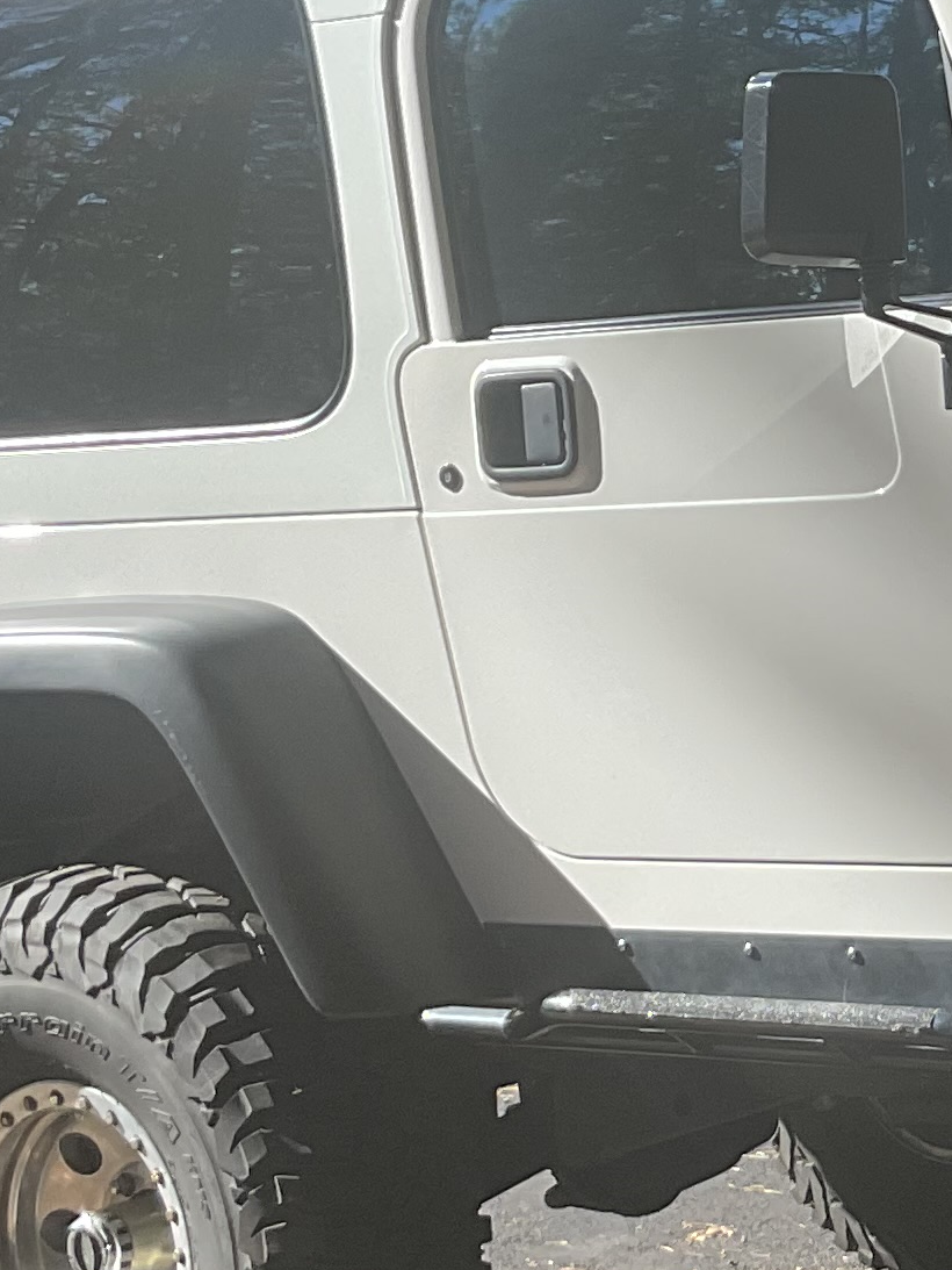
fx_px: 3923
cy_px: 623
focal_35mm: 107
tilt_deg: -5.1
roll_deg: -1.2
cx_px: 1384
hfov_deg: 13.1
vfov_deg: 18.4
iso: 25
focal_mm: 3
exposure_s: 1/514
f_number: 1.8
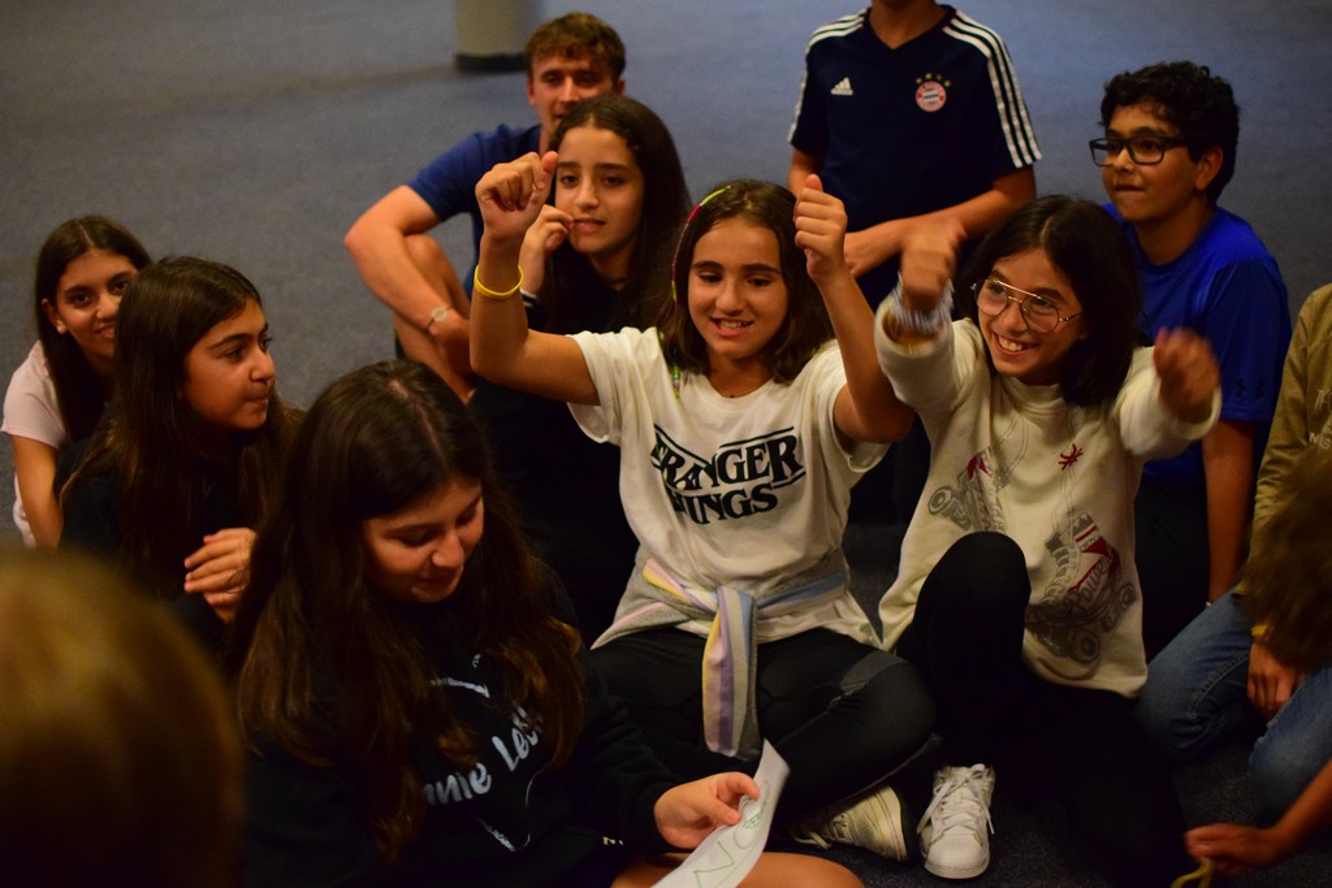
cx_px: 666
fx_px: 1943
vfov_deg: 25.8
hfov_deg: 37.8
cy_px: 444
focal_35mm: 52
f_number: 1.8
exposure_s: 1/125
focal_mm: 35
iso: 3200
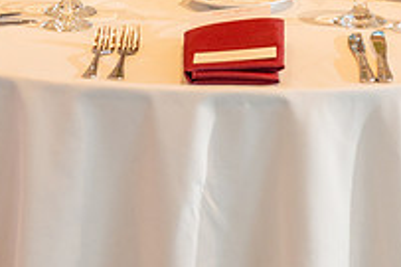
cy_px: -90
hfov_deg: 9.4
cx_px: 290
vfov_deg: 6.2
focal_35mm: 220
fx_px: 2449
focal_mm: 77
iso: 1000
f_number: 4
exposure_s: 1/80
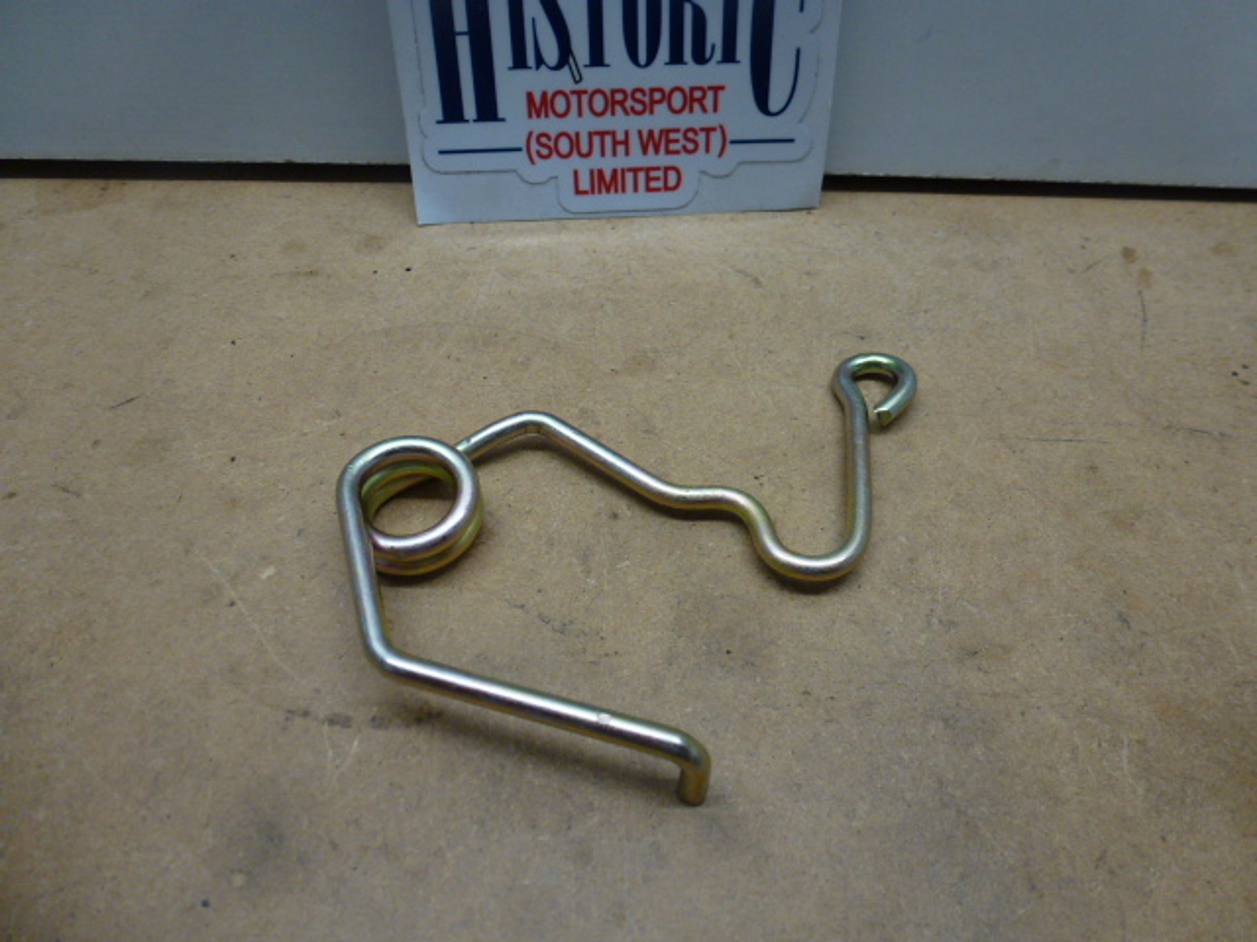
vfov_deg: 56.8
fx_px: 872
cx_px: 628
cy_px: 471
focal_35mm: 24
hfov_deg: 71.6
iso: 125
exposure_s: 1/60
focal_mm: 4.3
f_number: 3.3
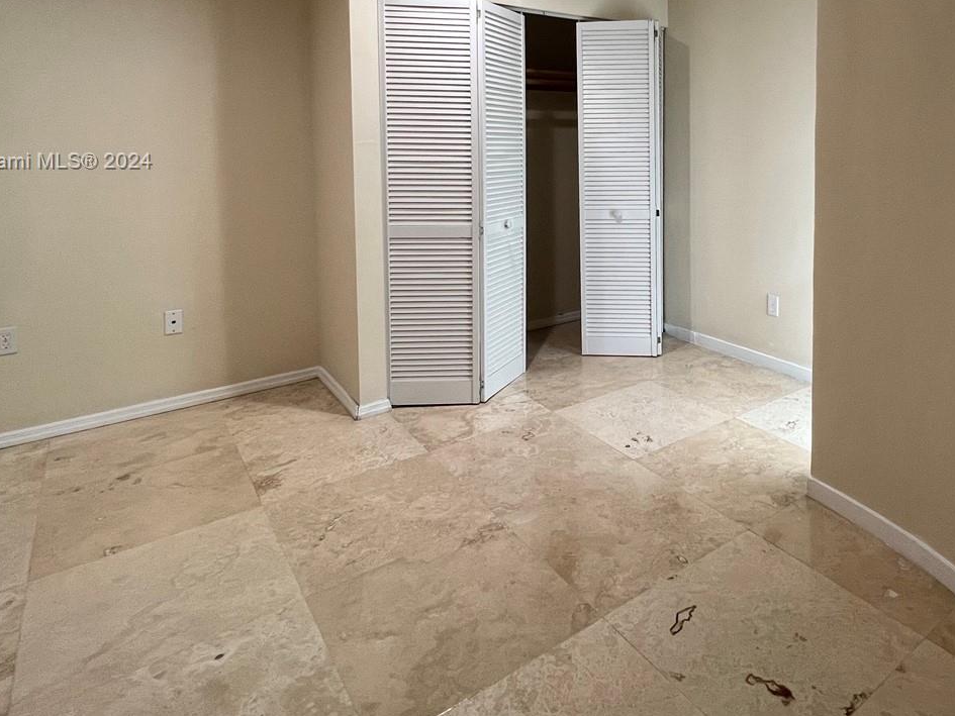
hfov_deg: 74.0
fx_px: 607
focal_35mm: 22
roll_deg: -0.5
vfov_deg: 57.4
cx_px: 637
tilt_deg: -2.1
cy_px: 163
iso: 250
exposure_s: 1/120
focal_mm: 1.57
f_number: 1.8
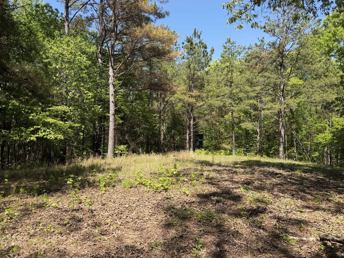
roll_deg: -0.2
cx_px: 172
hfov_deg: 71.6
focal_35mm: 24
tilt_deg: +2.1
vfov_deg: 56.8
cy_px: 129
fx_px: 239
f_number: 1.78
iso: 80
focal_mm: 6.76
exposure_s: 1/1812
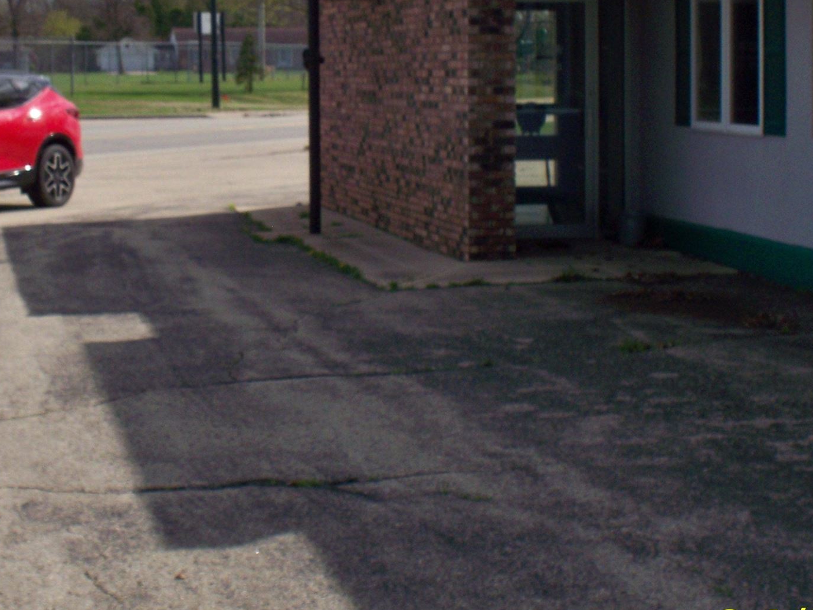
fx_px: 1832
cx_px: 274
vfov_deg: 18.7
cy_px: 128
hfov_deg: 24.9
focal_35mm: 78
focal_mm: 7.54
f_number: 4.8
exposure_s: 1/1000
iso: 125
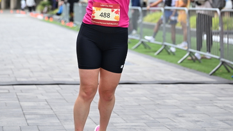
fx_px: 686
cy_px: -26
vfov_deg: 10.7
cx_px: 117
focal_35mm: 111
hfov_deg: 19.3
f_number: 2.8
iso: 640
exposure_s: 1/2000
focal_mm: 70
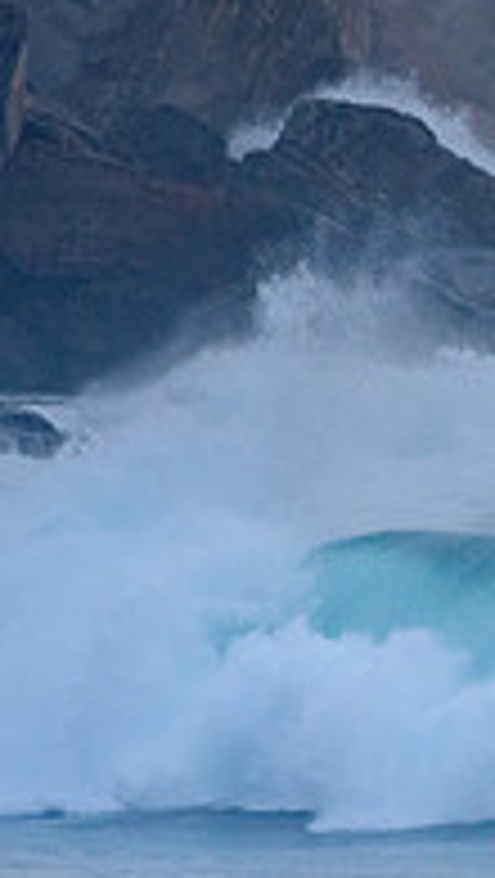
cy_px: 655
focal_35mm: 1378
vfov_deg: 1.6
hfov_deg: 0.9
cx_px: 905
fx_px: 32085
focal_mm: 360
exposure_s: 1/2000
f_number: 5.6
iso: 800
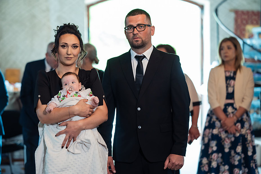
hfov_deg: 21.9
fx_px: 674
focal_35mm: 93
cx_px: 120
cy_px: 81
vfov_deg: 14.7
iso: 1600
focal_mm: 85
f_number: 2.2
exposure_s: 1/200
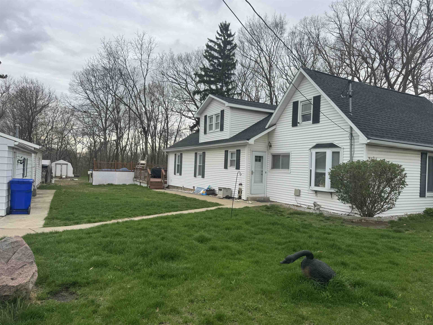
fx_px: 300
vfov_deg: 56.8
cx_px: 216
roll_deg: -3.1
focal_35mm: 24
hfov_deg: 71.6
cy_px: 162
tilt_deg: -0.3
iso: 80
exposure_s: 1/1560
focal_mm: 6.76
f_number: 1.78
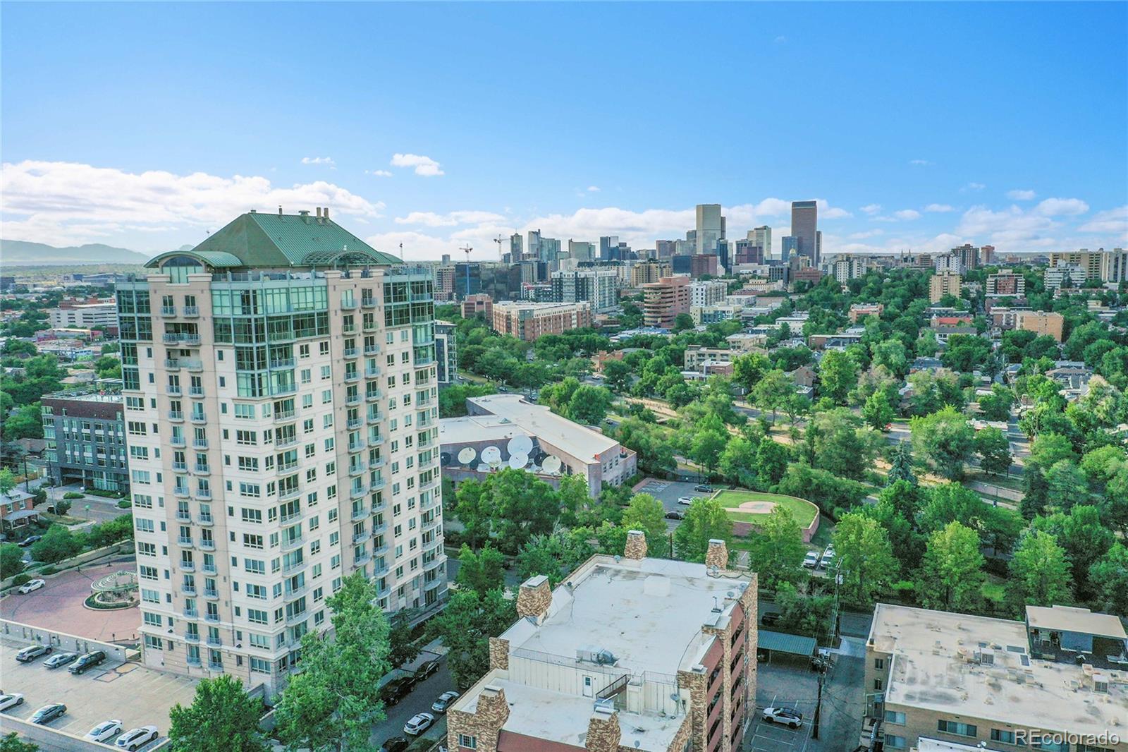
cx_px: 564
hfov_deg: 65.5
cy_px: 376
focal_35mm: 28
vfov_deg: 46.4
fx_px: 877
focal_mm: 10.26
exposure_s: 1/500
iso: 100
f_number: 6.3
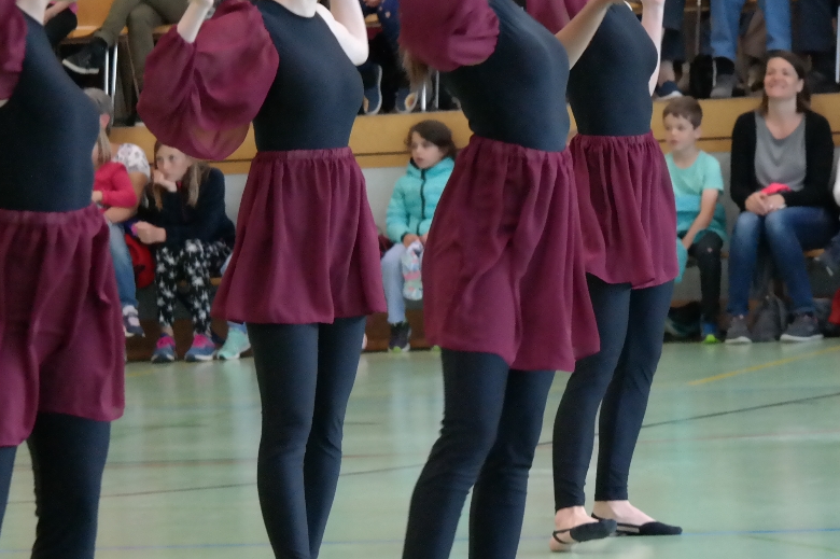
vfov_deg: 5.8
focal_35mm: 236
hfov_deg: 8.7
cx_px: 615
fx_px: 5503
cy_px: 291
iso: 3200
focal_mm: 75
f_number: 4.5
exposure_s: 1/100
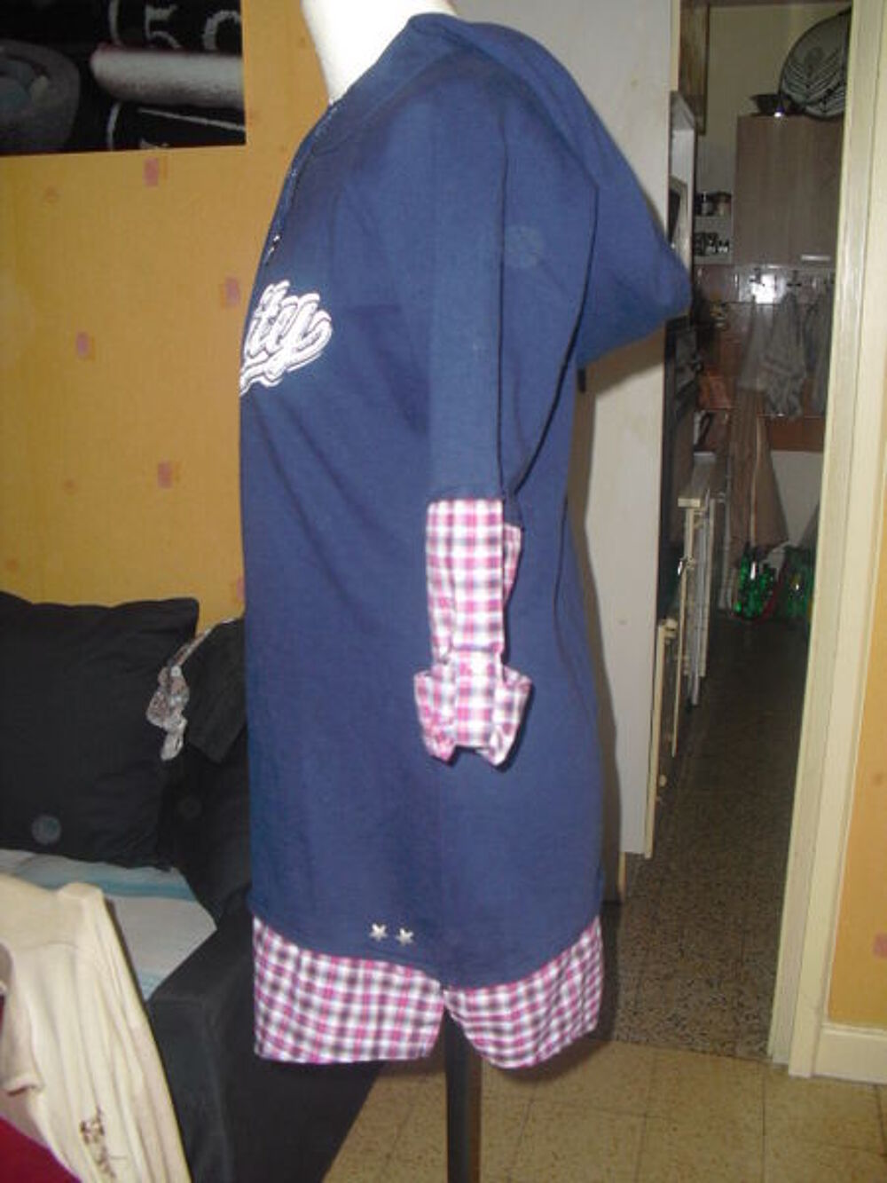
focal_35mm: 36
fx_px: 1230
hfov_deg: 39.7
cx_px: 444
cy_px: 592
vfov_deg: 51.4
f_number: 3.1
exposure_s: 1/60
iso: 200
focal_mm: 6.3
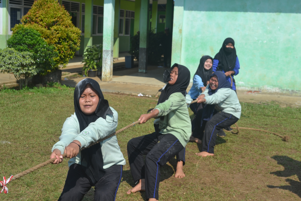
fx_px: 451
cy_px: 100
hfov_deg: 36.9
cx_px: 150
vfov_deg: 25.1
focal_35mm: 54
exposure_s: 1/320
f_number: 8
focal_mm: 36
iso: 100
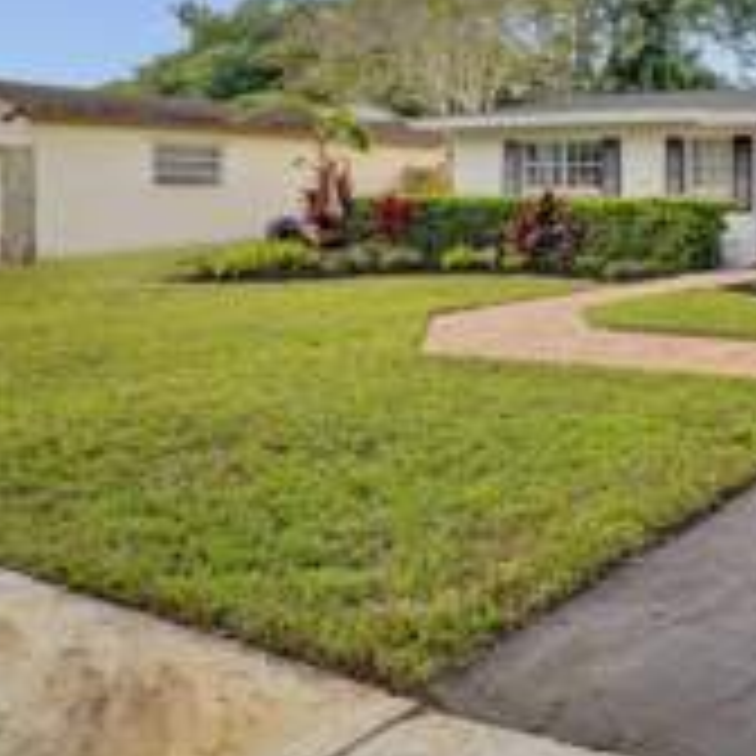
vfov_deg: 46.8
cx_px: 932
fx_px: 840
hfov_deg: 36.2
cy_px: 194
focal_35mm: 34
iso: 1250
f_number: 9
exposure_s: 1/500
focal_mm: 14
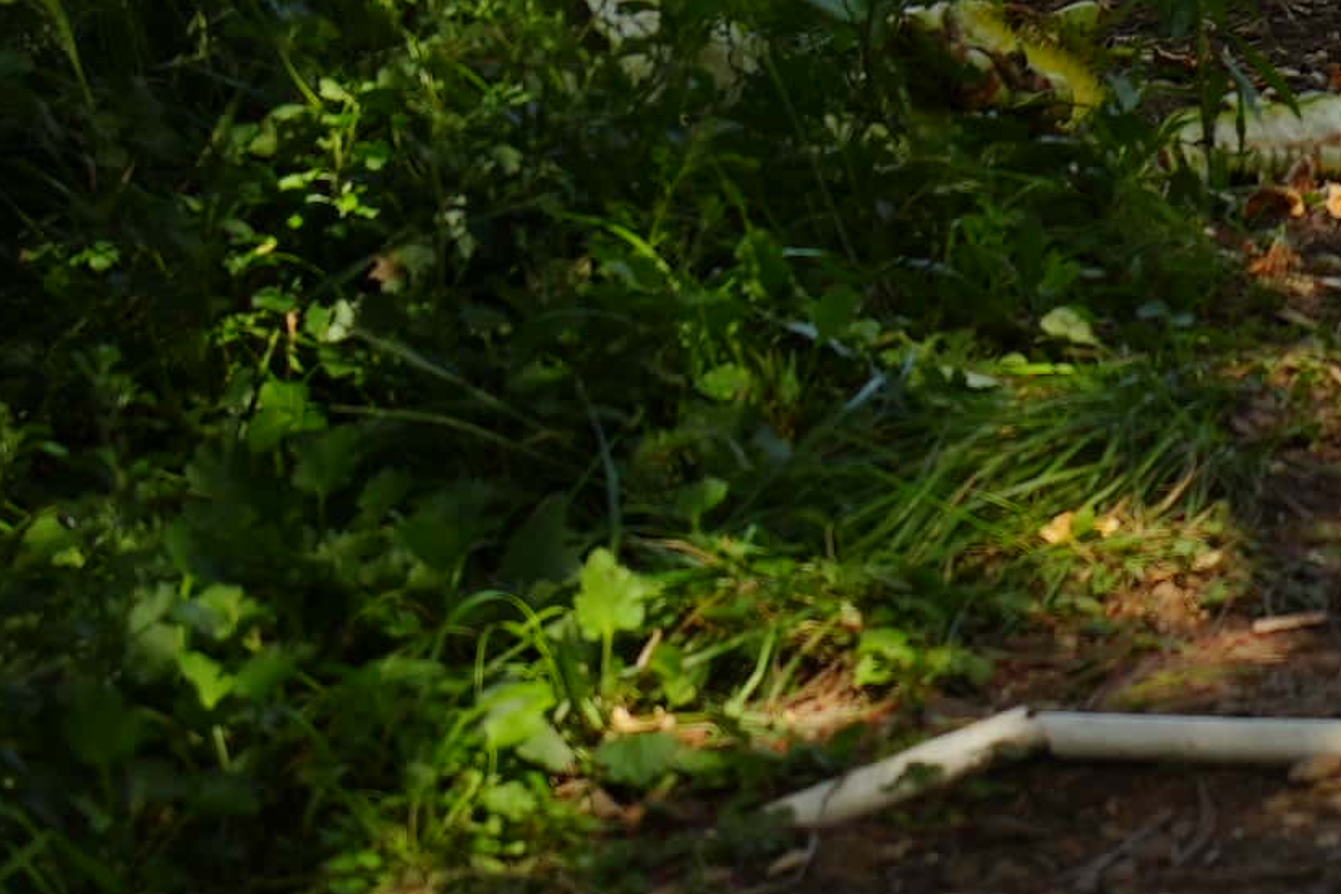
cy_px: -1569
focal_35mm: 267
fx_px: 9945
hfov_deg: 7.4
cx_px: 2635
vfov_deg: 4.9
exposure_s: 1/320
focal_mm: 48
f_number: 5
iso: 100
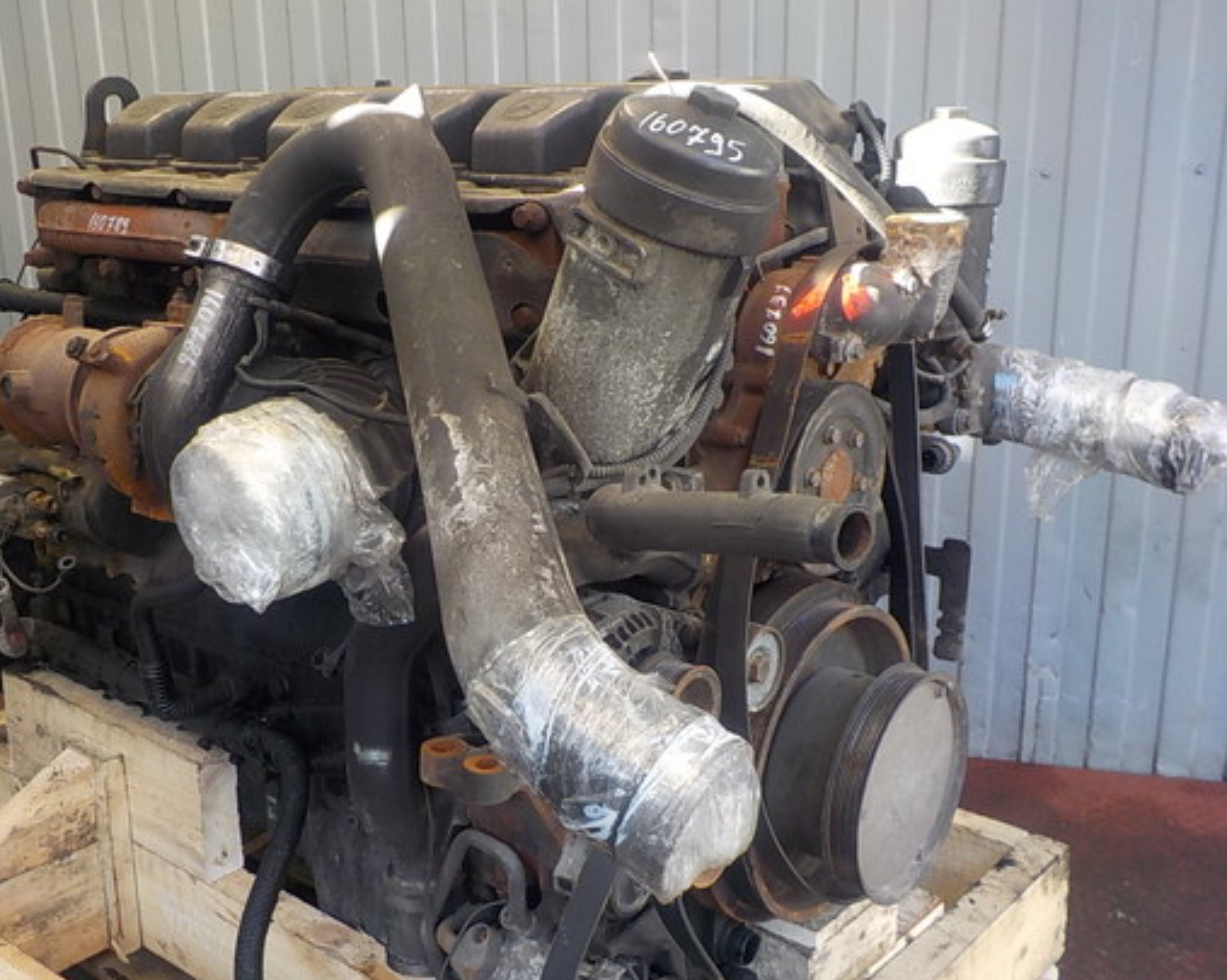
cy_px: 544
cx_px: 528
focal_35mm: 37
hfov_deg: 49.0
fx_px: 1343
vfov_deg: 40.0
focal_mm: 4.1
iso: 140
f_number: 3.3
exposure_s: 1/30
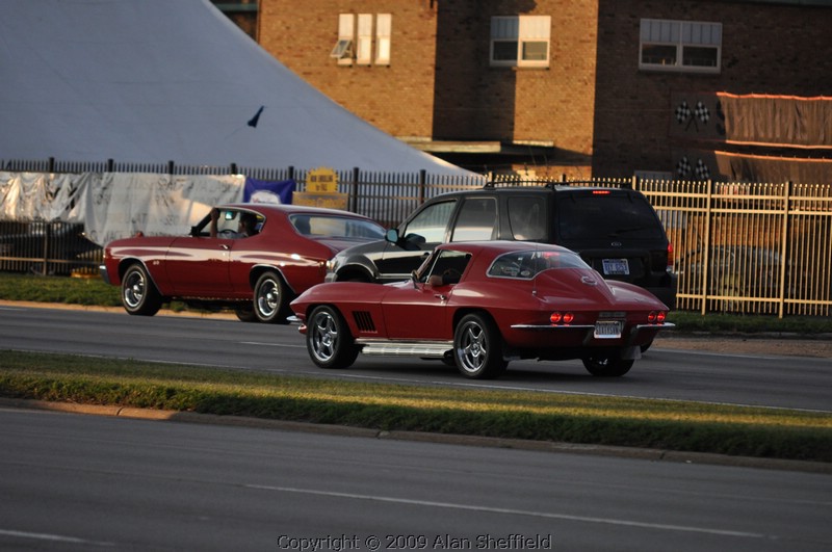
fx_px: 6923
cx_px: 416
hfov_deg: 6.9
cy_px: 276
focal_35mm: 300
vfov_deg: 4.6
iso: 800
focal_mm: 200
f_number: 5.6
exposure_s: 1/800
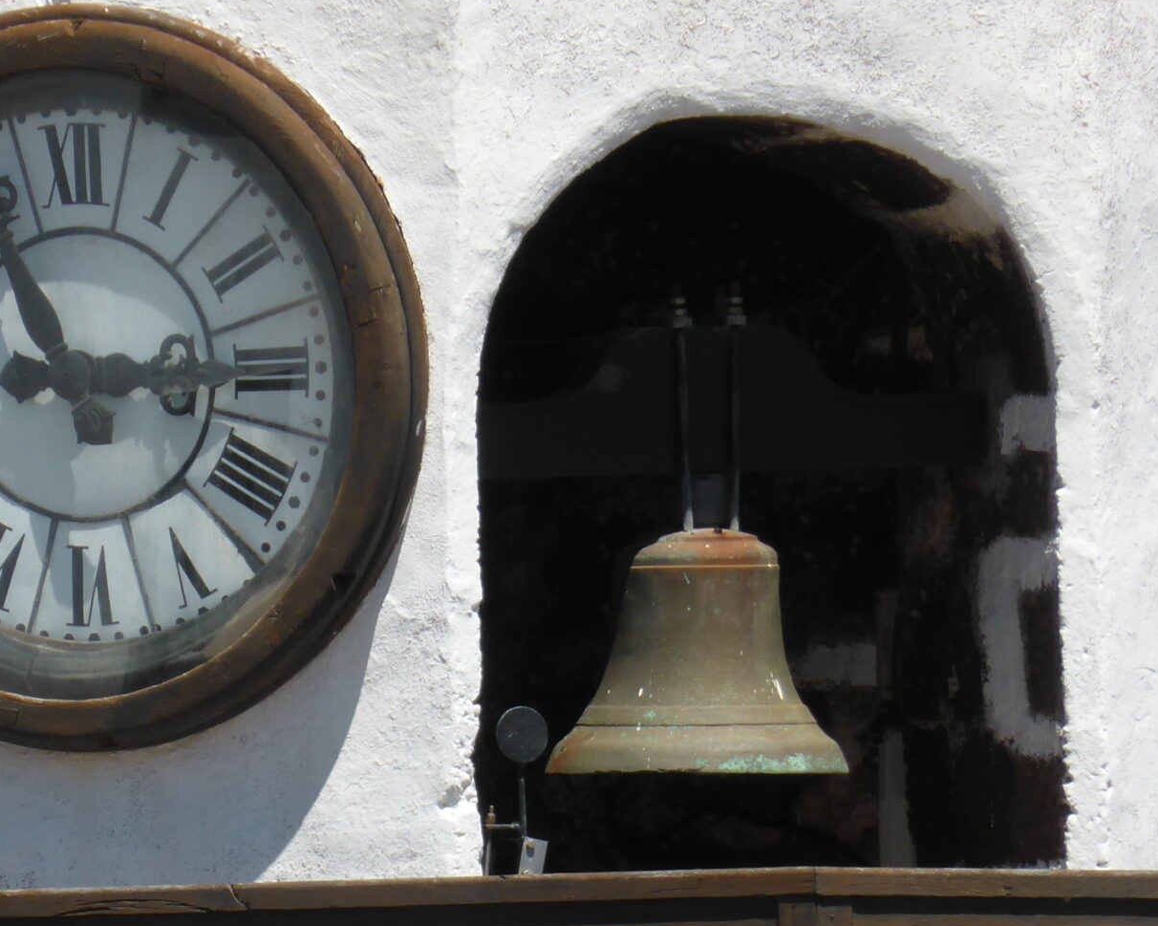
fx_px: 33921
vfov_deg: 1.6
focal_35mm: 990
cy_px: 822
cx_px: 383
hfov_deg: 2.0
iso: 100
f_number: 6.4
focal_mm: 86
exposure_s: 1/400
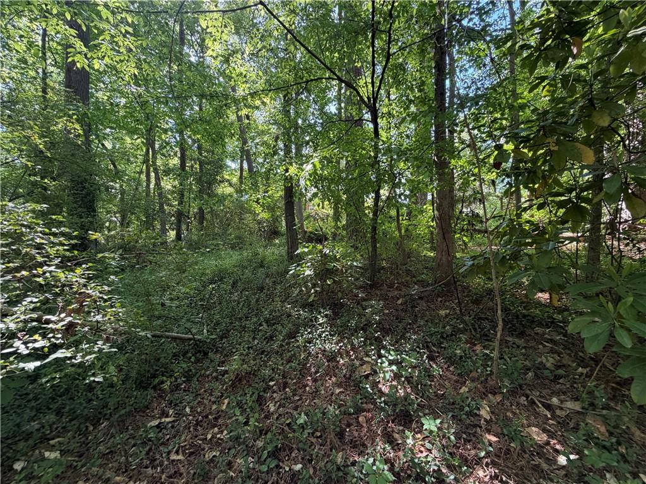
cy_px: 242
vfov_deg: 85.7
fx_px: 261
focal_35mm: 14
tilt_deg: +0.4
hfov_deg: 102.1
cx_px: 323
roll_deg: +1.0
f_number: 2.2
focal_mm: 2.22
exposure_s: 1/121
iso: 200
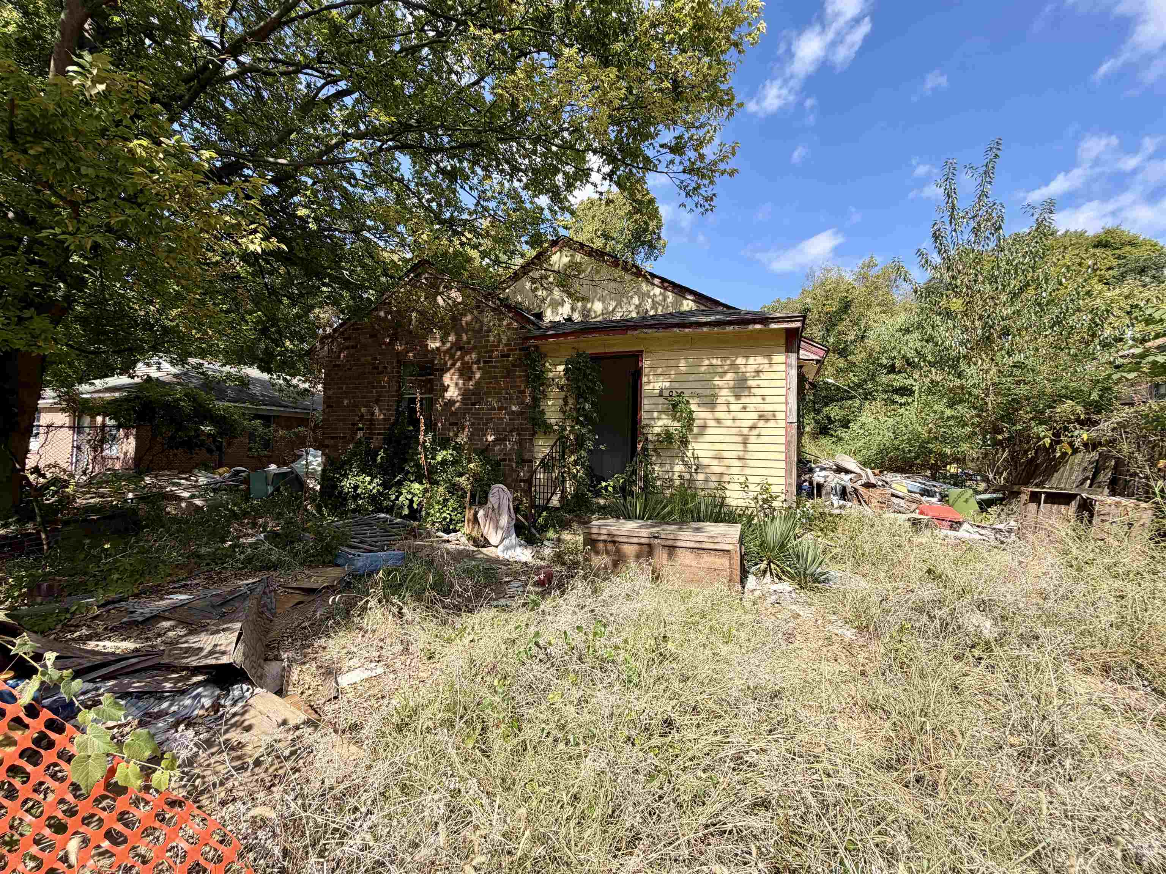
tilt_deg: +3.5
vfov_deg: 85.7
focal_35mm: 14
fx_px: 472
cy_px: 437
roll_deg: -0.4
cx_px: 583
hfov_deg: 102.1
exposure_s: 1/770
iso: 32
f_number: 2.2
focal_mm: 2.22
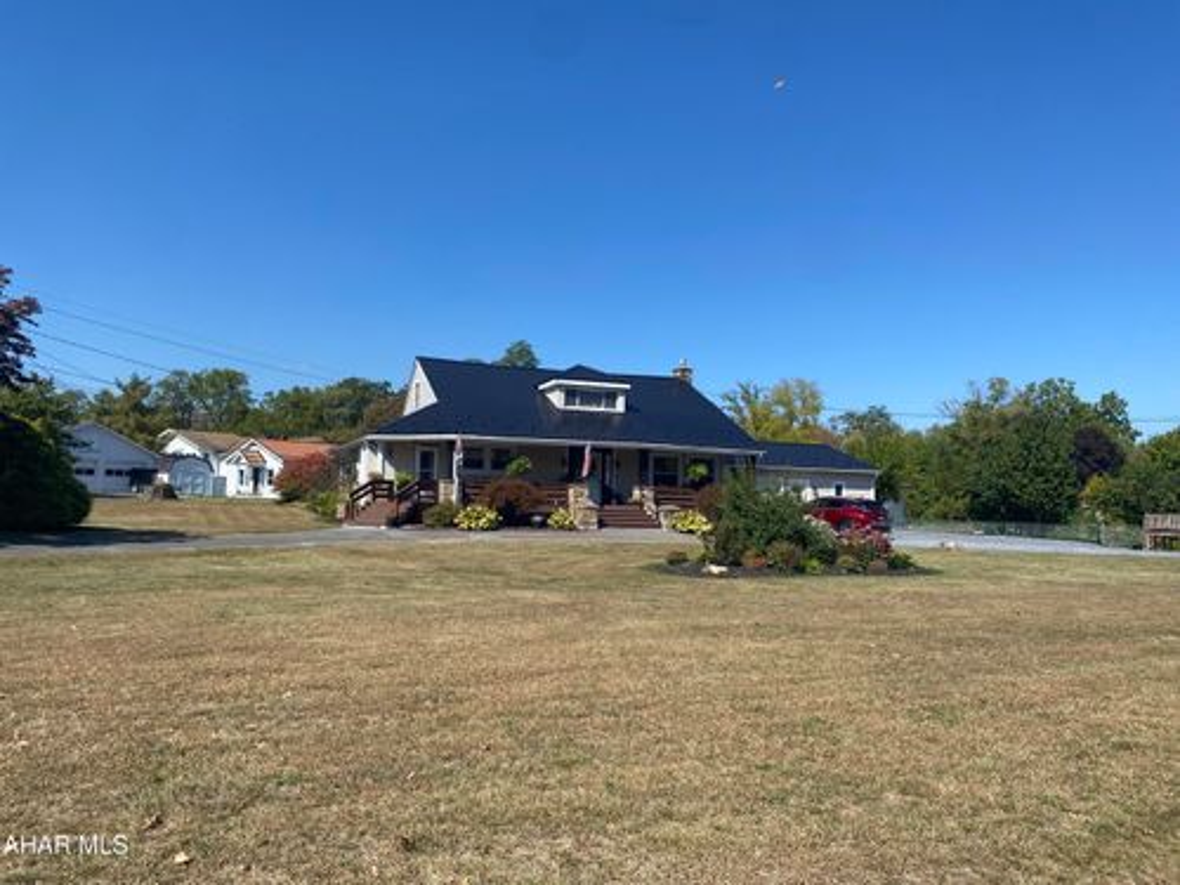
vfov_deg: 53.1
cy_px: 442
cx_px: 590
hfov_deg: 67.3
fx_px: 886
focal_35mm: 26
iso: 32
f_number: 1.8
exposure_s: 1/2513
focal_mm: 4.25
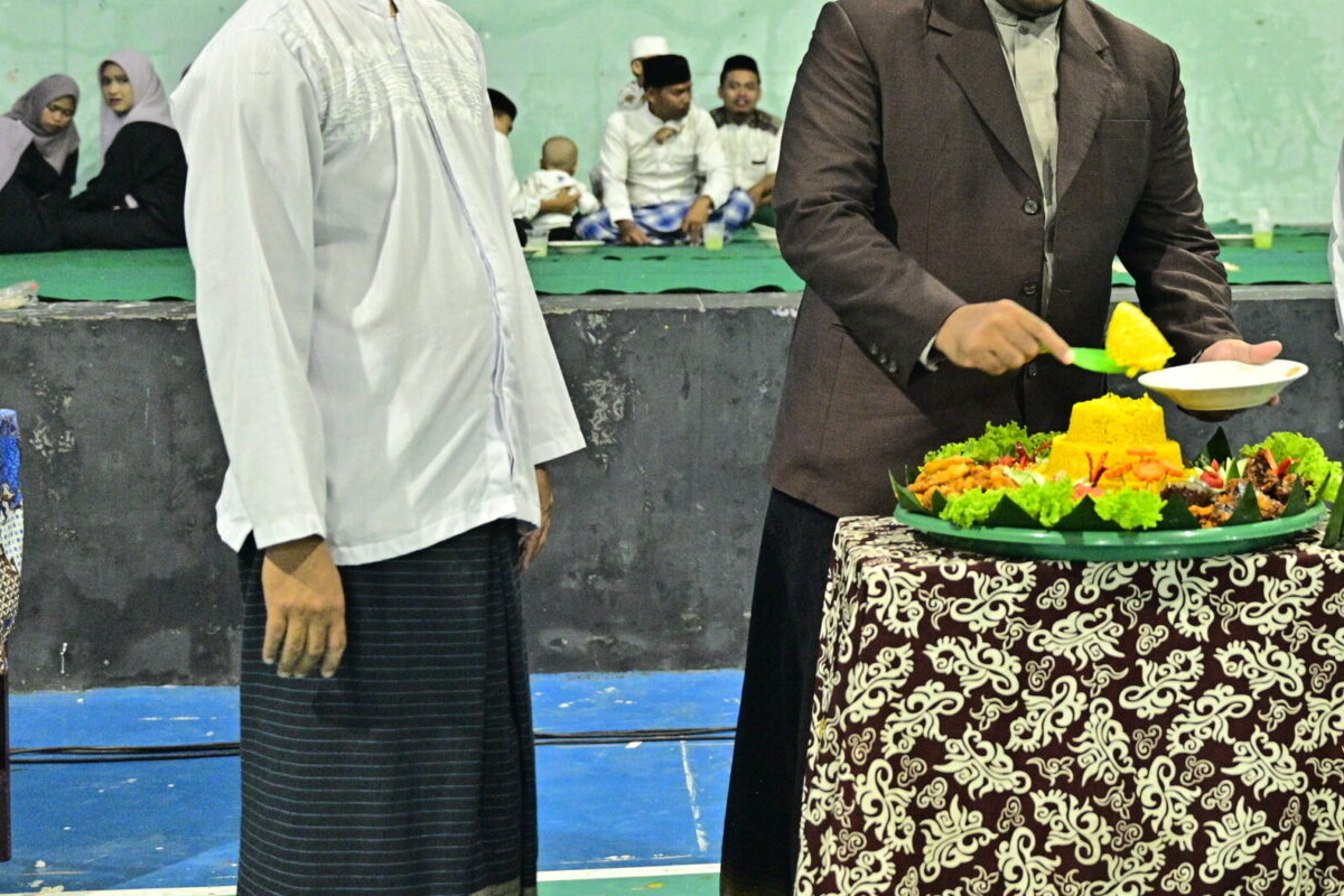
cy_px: 214
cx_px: 1036
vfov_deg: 21.1
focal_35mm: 64
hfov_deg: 30.8
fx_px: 2389
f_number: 4
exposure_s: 1/40
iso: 4000
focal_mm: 40
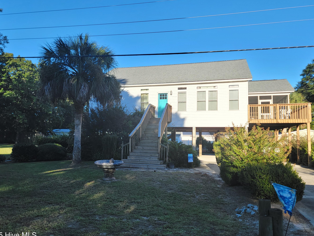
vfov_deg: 51.3
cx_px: 157
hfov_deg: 65.3
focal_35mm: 27
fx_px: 245
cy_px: 115
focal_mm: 6.7
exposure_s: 1/400
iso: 16
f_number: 1.8
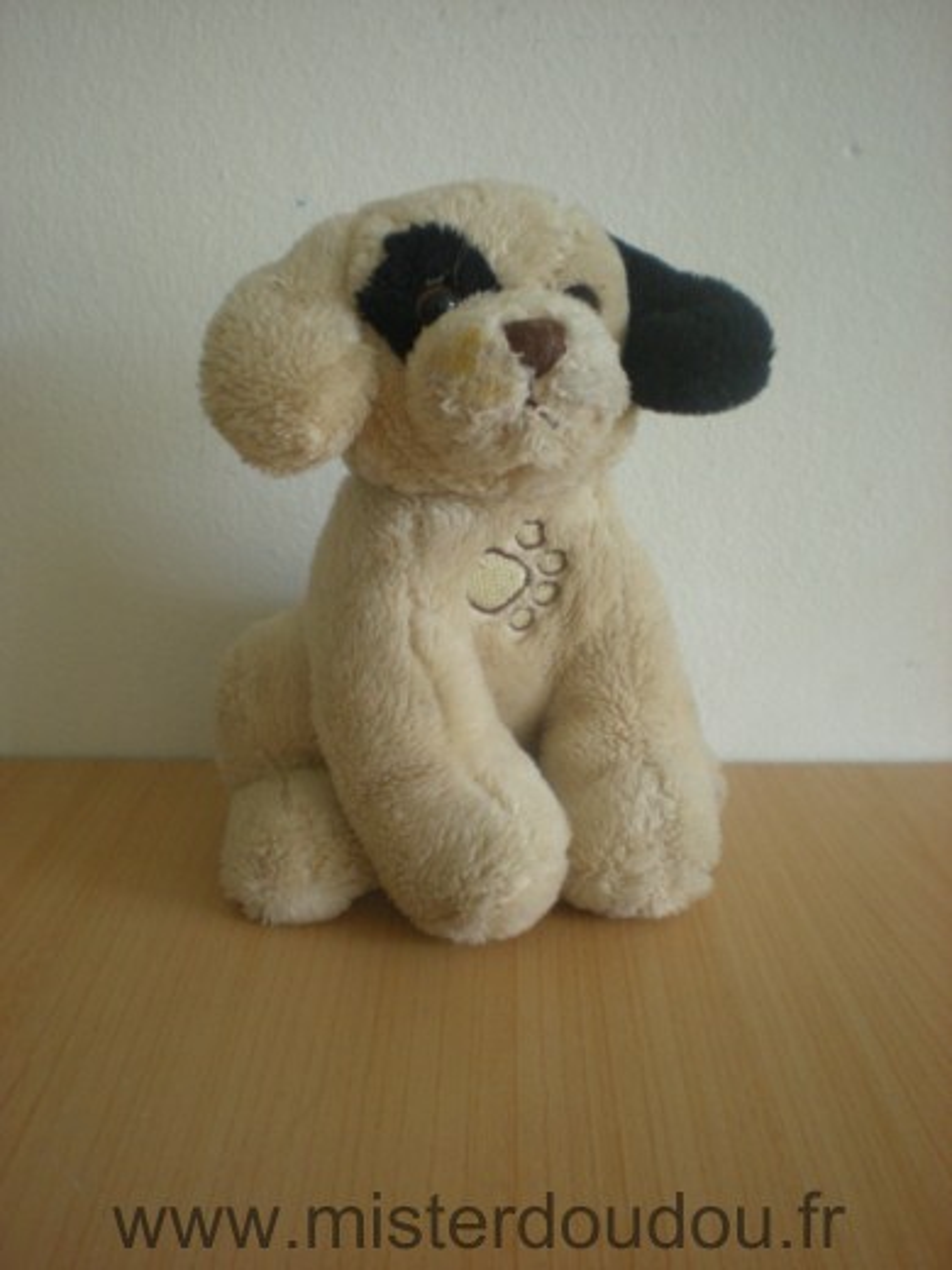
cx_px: 476
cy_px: 635
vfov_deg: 49.0
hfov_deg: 37.7
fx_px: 1393
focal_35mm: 38
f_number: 3.1
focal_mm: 6.3
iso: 200
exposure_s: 1/35
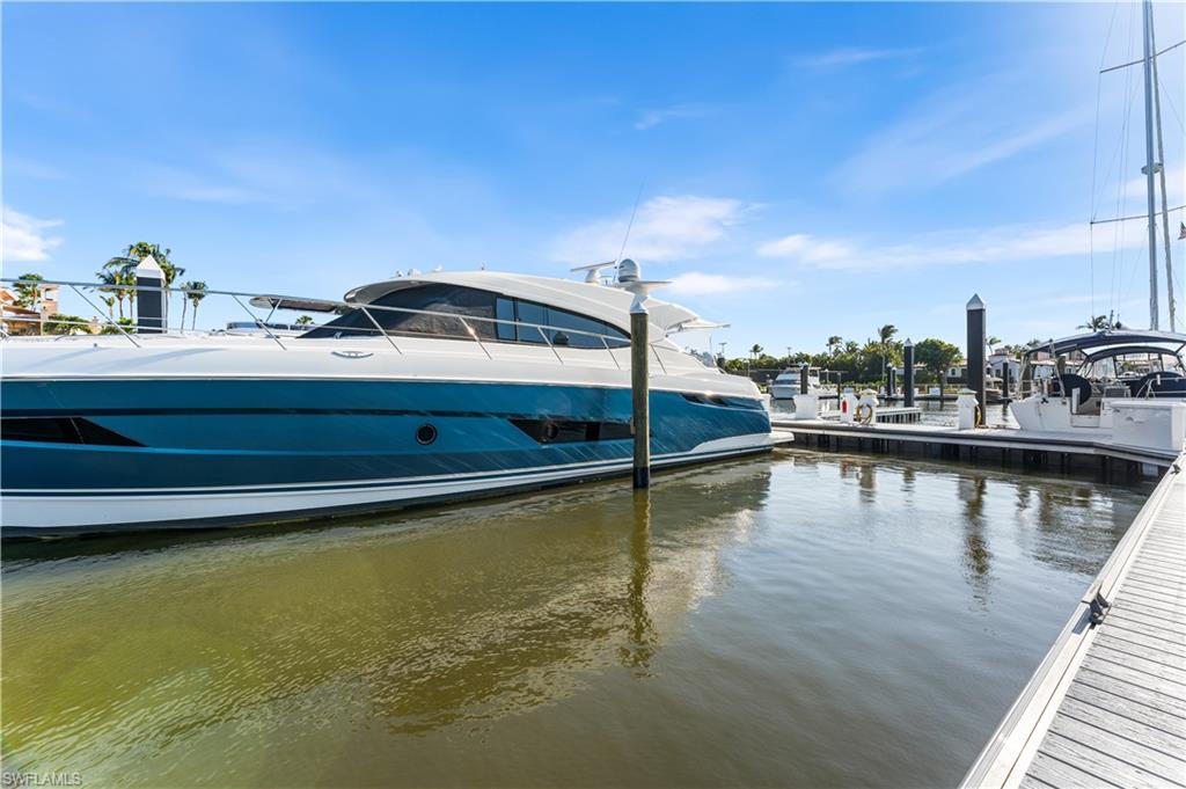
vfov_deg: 78.0
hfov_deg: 101.2
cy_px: 394
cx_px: 593
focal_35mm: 15
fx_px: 487
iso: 400
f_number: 8
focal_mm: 14.8
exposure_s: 1/250
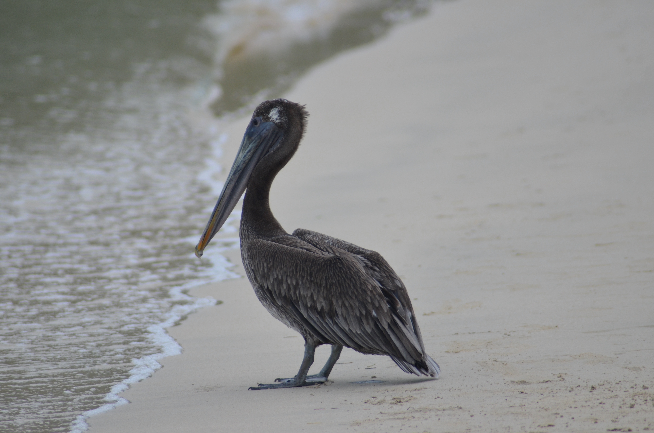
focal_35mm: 450
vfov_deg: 3.0
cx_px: 327
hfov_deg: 4.6
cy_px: 216
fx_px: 8158
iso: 400
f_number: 5.6
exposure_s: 1/2000
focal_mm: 300
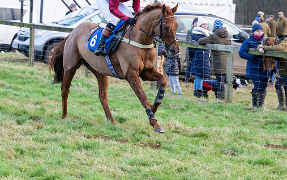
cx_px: 151
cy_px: 57
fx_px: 1572
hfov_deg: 10.4
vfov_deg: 6.5
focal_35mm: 201
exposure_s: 1/500
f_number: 4
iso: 1250
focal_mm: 99
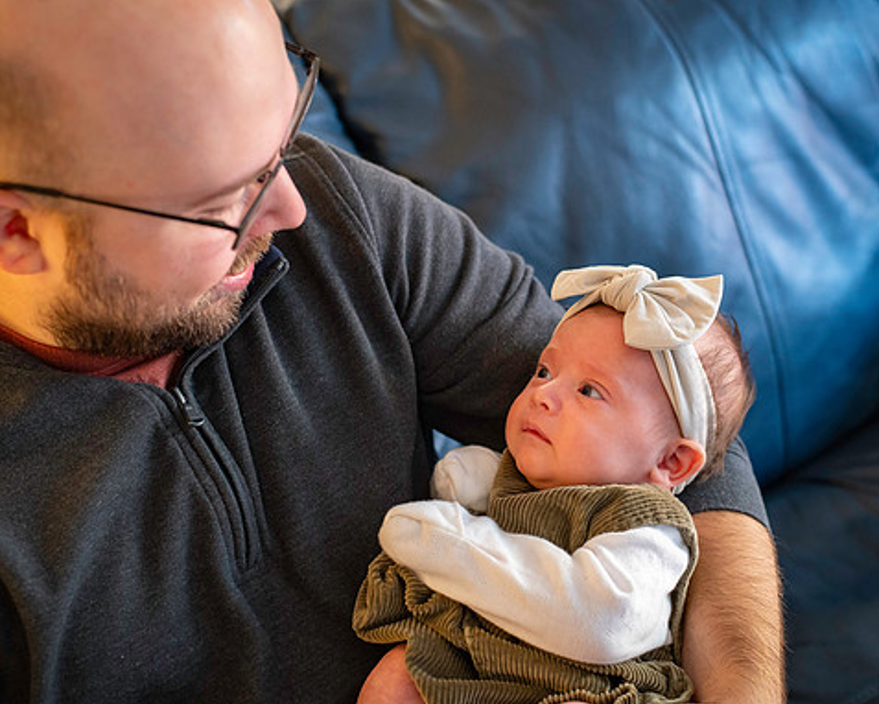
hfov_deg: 33.0
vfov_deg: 26.7
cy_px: 350
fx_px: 1483
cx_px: 431
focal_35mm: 57
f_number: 3.2
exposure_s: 1/60
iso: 3200
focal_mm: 50
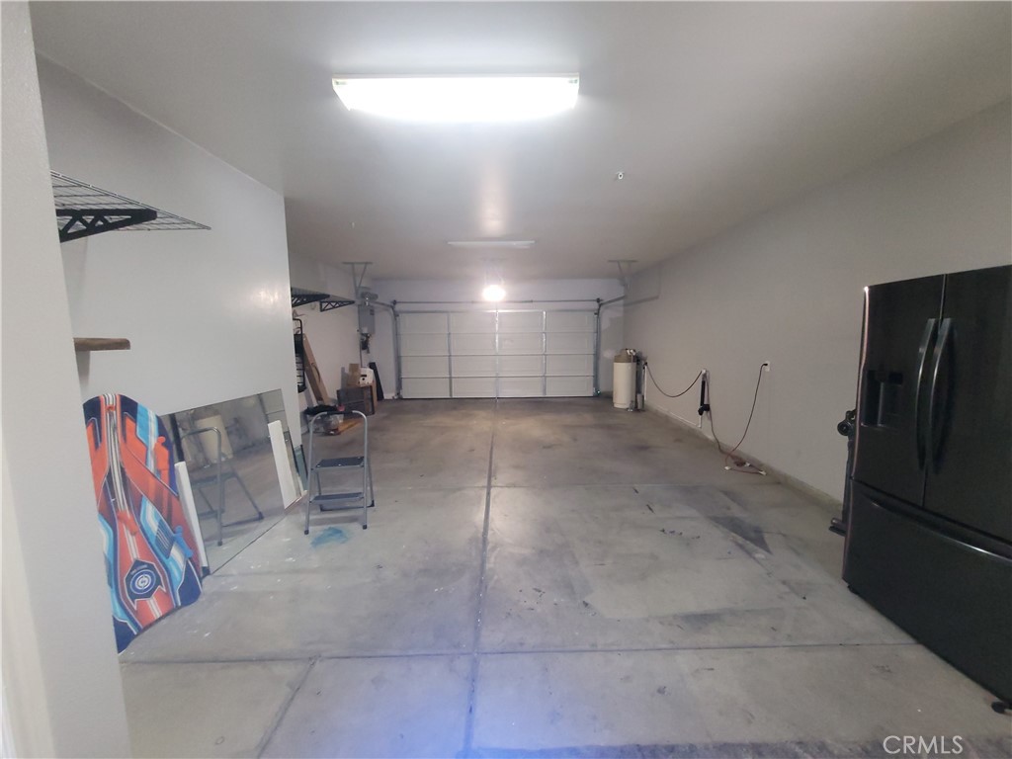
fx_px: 380
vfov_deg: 89.9
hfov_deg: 106.2
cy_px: 380
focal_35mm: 13
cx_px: 506
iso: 400
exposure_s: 1/30
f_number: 2.2
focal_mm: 2.2
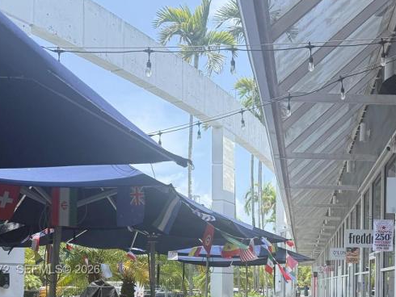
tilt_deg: +2.9
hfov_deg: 38.3
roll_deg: -1.6
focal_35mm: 47
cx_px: 337
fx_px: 538
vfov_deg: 29.6
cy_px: 270
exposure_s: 1/1812
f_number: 1.78
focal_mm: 6.76
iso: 100
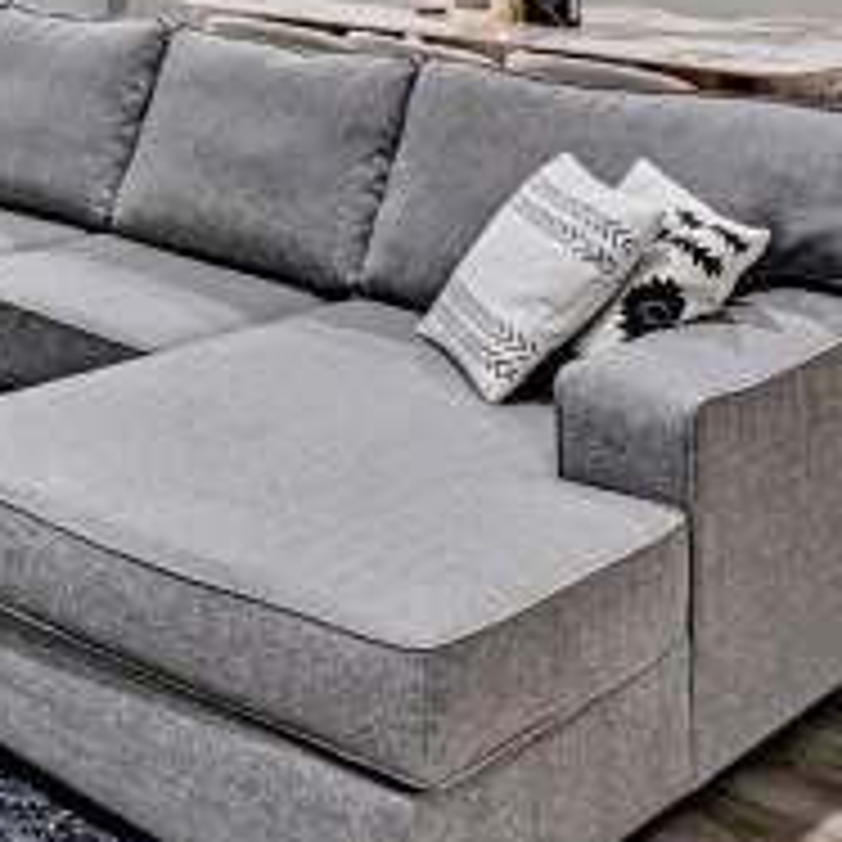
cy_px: -126
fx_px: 1646
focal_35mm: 60
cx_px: -311
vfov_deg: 26.1
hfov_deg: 24.3
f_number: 16
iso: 320
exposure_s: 1/3.33
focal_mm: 11
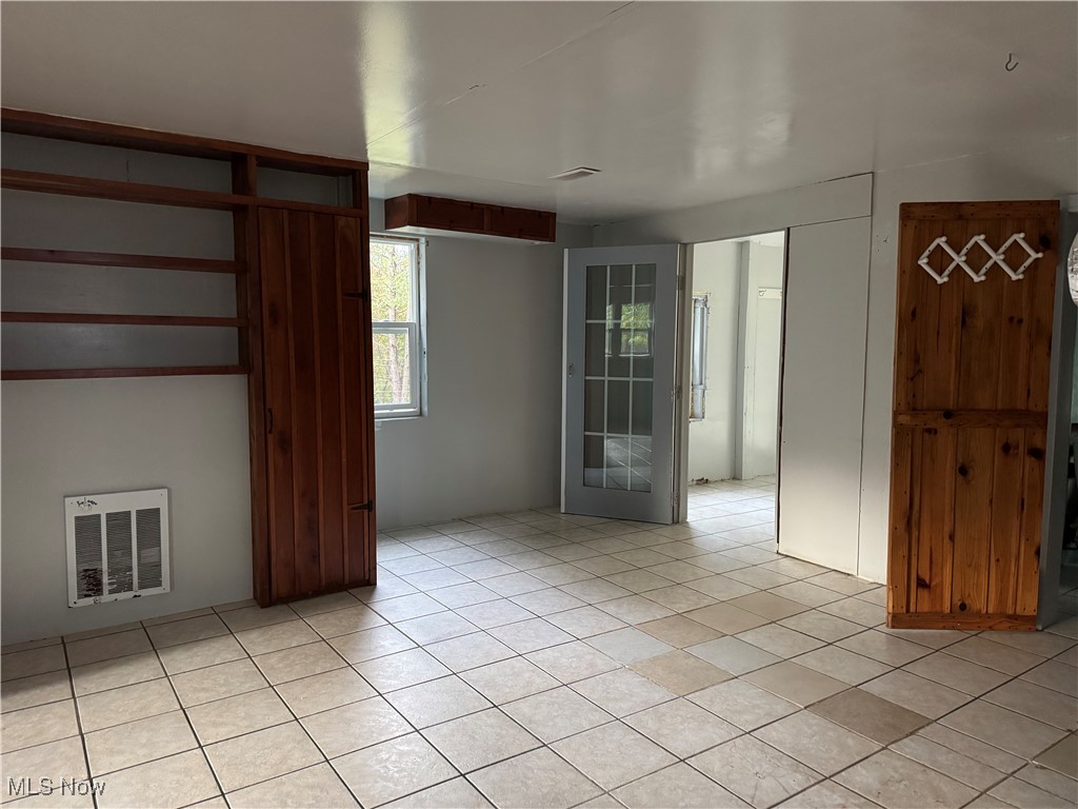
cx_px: 539
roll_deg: +0.0
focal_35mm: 24
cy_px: 404
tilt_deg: -5.8
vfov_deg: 56.8
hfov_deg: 71.6
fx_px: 747
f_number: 1.78
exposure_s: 1/48
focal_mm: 6.76
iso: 800
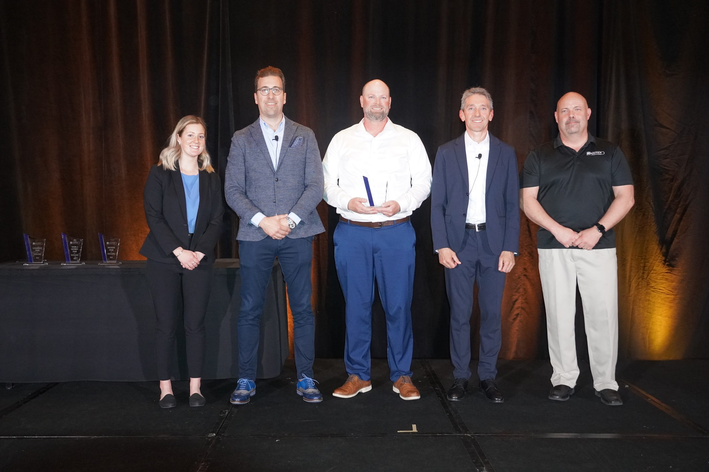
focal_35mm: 36
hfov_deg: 53.1
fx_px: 709
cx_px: 354
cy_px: 236
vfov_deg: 36.9
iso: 3200
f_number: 4
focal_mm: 24
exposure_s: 1/60
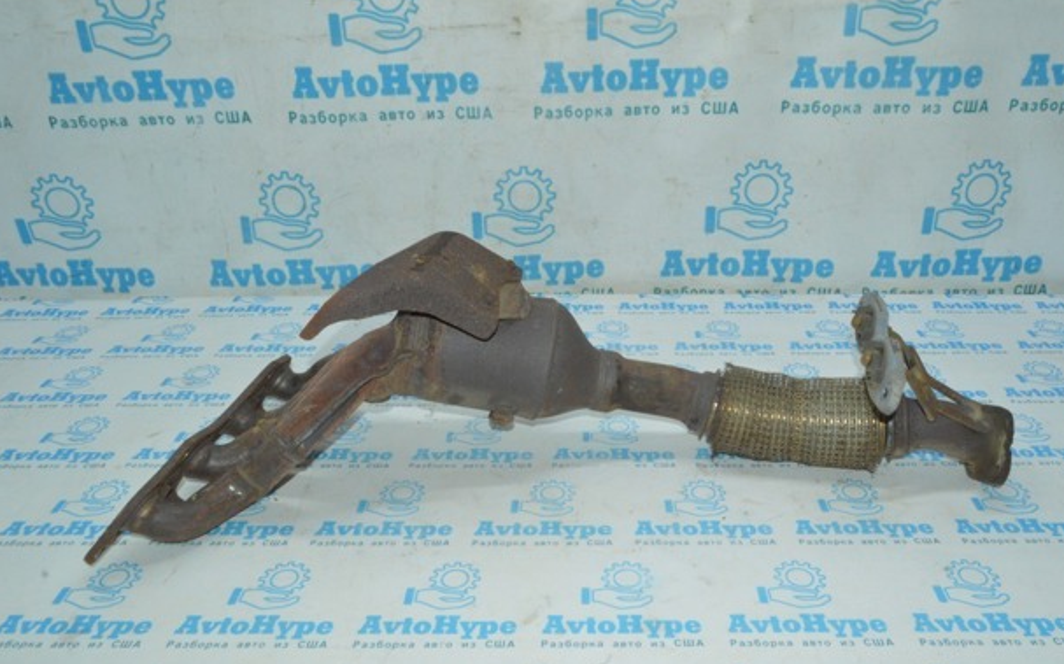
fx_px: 841
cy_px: 343
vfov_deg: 43.1
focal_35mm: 29
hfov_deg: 64.6
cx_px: 557
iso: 2200
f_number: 22
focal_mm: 18
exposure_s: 1/30
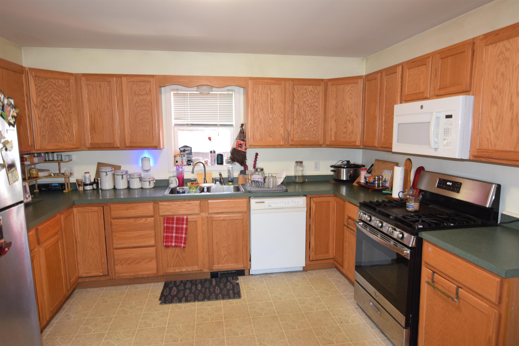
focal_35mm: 21
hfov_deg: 81.2
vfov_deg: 59.5
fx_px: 303
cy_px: 173
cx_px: 260
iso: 800
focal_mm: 14
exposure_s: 1/60
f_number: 3.5
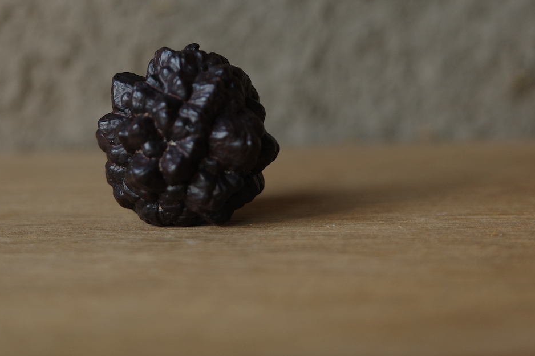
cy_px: 80
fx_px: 951
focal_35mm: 64
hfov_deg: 31.2
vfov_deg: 21.0
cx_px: 191
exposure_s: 1/125
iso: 200
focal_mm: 26
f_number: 2.8
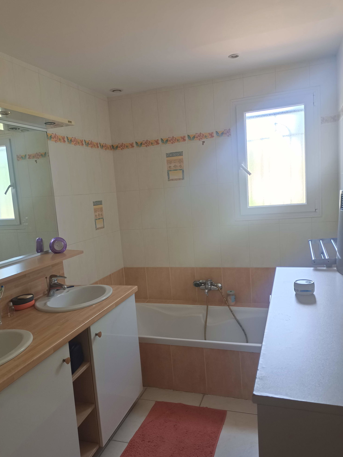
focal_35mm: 27
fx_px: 357
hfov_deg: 51.3
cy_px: 238
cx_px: 161
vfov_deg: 65.3
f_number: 1.79
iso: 1105
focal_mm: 4.71
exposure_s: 1/50
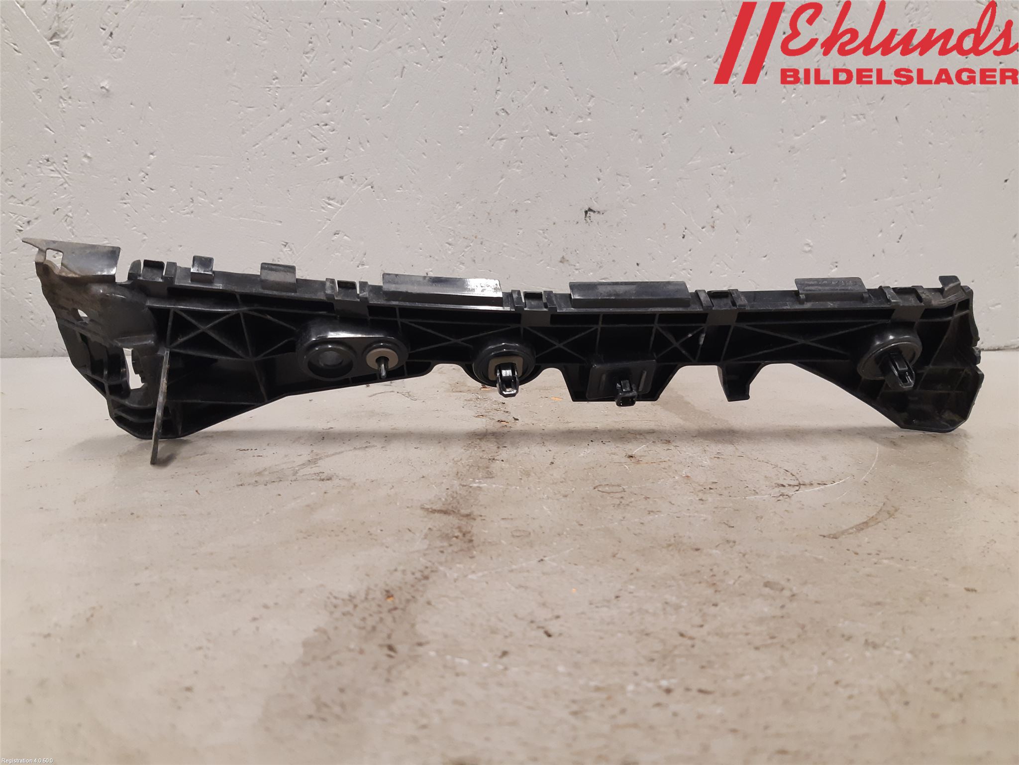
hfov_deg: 67.3
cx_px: 510
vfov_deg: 53.1
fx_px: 765
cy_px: 382
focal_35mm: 26
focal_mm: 3.93
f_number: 1.7
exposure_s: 1/50
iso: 200
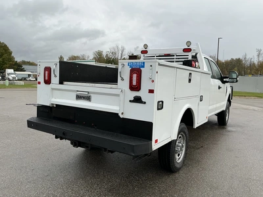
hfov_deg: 63.4
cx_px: 132
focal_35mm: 28
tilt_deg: +0.7
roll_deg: -2.2
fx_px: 213
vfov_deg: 49.7
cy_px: 98
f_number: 1.8
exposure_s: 1/1035
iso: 25
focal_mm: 3
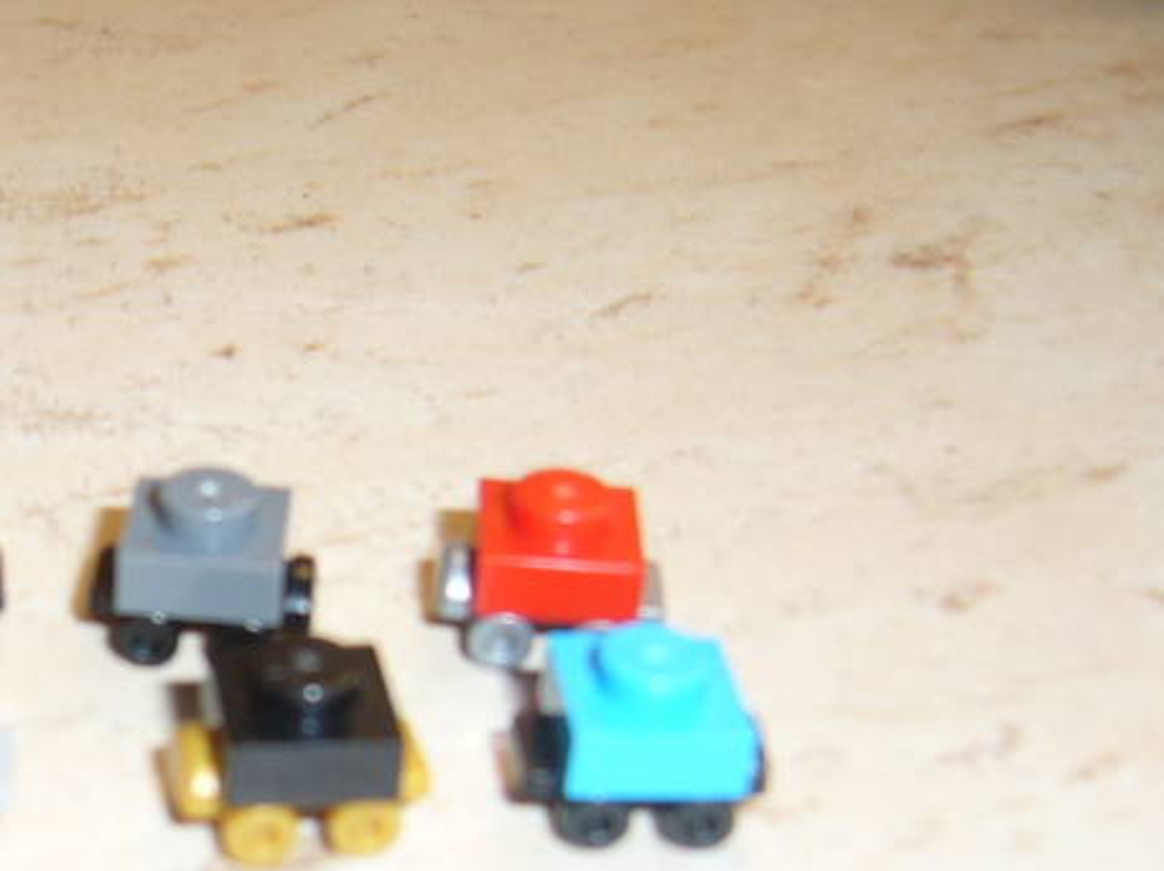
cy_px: 735
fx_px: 2318
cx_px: 43
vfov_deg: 21.0
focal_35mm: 69
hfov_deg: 26.9
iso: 100
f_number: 2.8
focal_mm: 5.8
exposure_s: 1/30
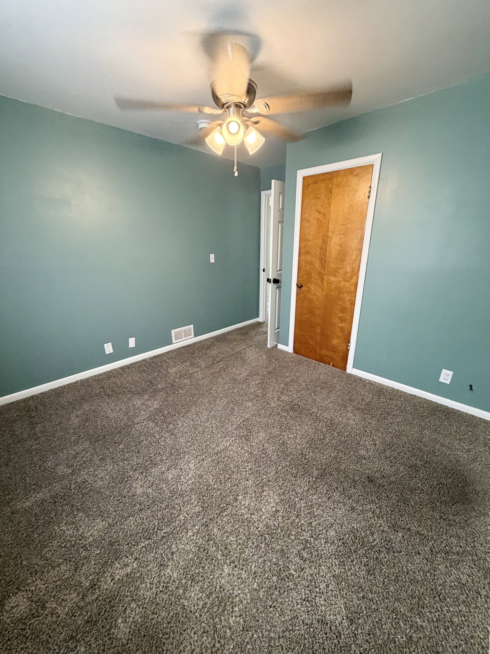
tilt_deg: -17.7
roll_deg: -0.2
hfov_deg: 85.7
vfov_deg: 102.1
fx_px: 264
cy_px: 327
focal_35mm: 14
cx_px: 245
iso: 320
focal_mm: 2.22
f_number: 2.2
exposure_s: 1/60
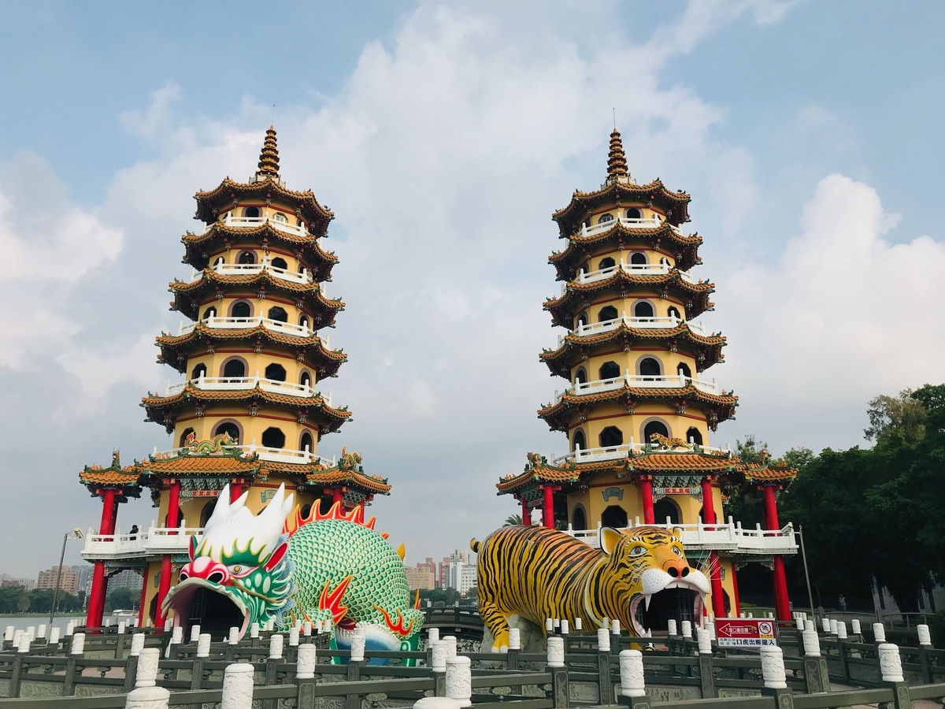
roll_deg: +0.1
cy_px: 354
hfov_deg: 63.4
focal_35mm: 28
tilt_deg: +18.1
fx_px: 764
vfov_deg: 49.7
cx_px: 472
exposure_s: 1/3096
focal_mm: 3.99
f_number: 1.8
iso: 20
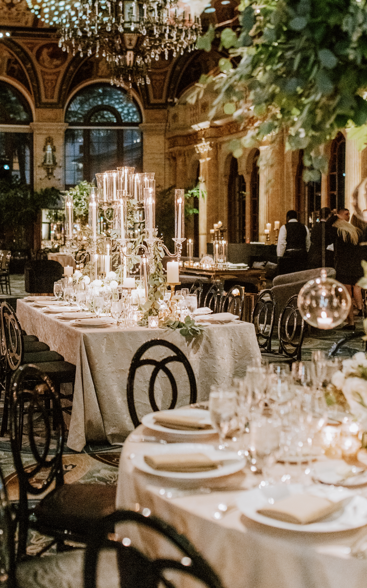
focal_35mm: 51
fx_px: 816
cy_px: 241
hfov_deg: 25.2
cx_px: 128
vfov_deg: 39.4
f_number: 2.2
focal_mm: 35
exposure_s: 1/160
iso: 3200
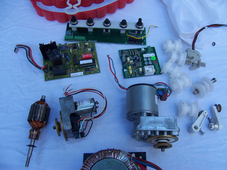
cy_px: 85
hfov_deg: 55.4
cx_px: 114
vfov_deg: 42.9
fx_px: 216
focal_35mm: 33
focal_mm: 5.5
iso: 80
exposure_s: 1/30
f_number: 3.4
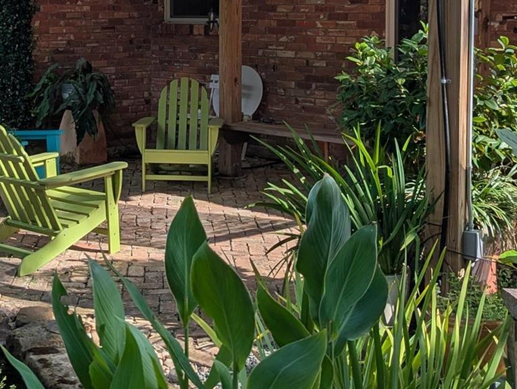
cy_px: 34
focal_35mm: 64
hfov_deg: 29.6
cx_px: 116
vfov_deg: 22.4
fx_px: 957
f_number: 1.85
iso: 48
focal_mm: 6.81
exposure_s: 1/1451
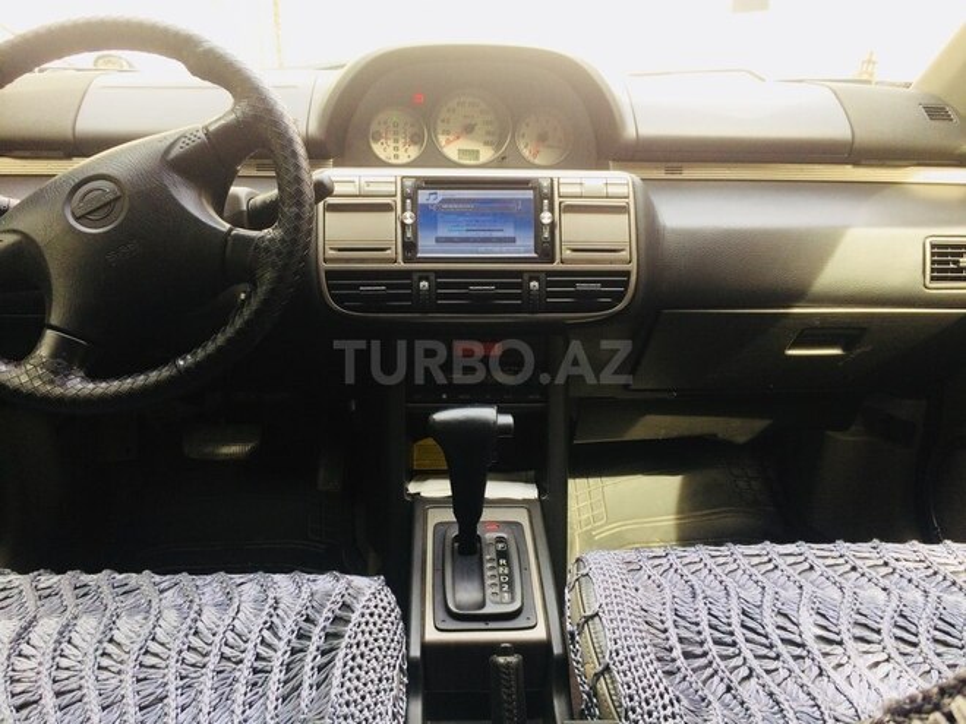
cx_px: 483
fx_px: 809
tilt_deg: -23.6
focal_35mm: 29
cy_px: 362
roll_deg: -1.9
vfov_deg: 48.2
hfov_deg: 61.7
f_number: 2.2
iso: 50
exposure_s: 1/100
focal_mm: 4.15
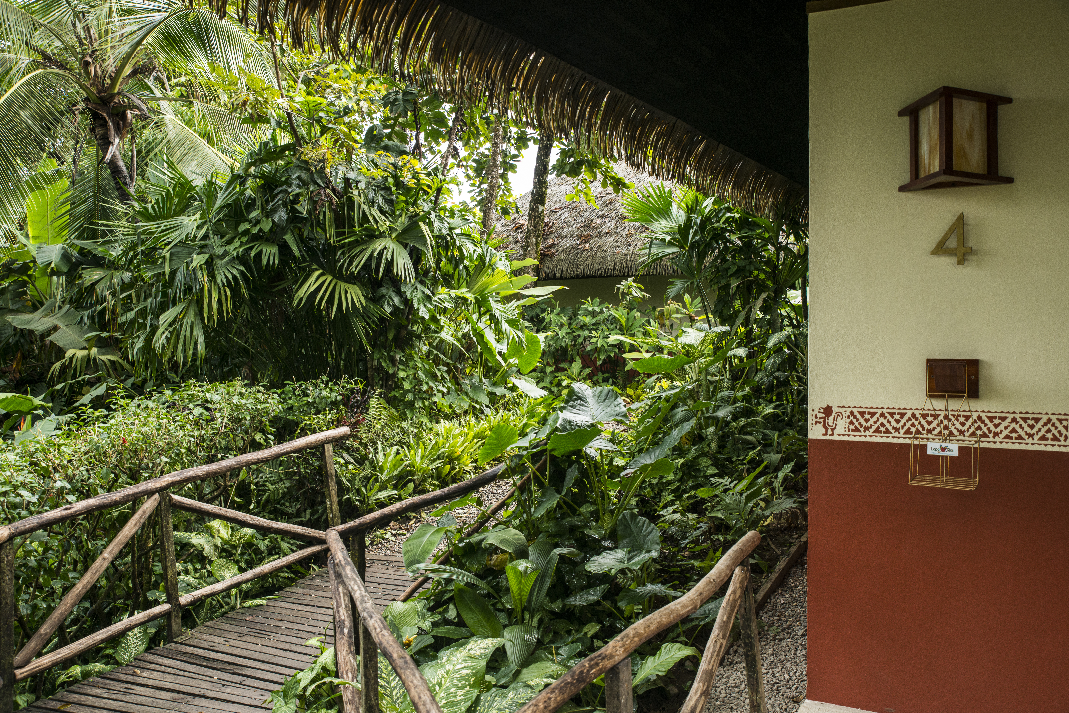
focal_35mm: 32
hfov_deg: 58.7
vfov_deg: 41.1
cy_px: 356
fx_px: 950
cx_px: 534
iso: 500
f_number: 6.3
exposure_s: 1/200
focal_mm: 32
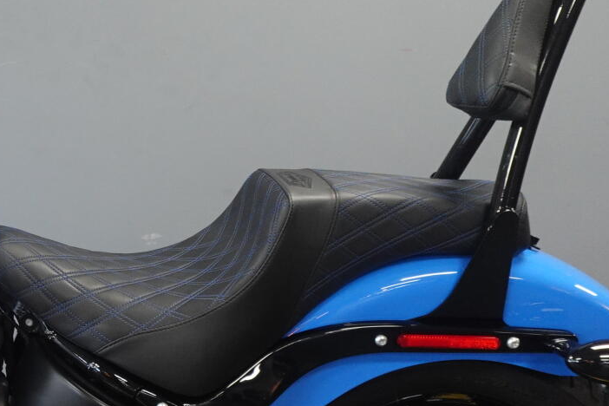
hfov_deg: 30.9
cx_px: -74
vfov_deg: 23.7
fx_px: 964
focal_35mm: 57
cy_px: 160
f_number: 2
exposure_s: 1/80
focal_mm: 7.6
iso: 640
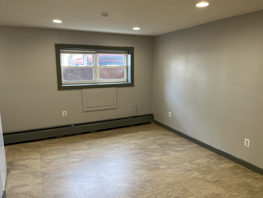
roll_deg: +0.2
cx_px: 132
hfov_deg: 67.3
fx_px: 198
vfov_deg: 53.1
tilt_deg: -10.5
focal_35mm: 26
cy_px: 99
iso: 80
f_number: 1.6
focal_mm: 5.1
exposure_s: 1/60
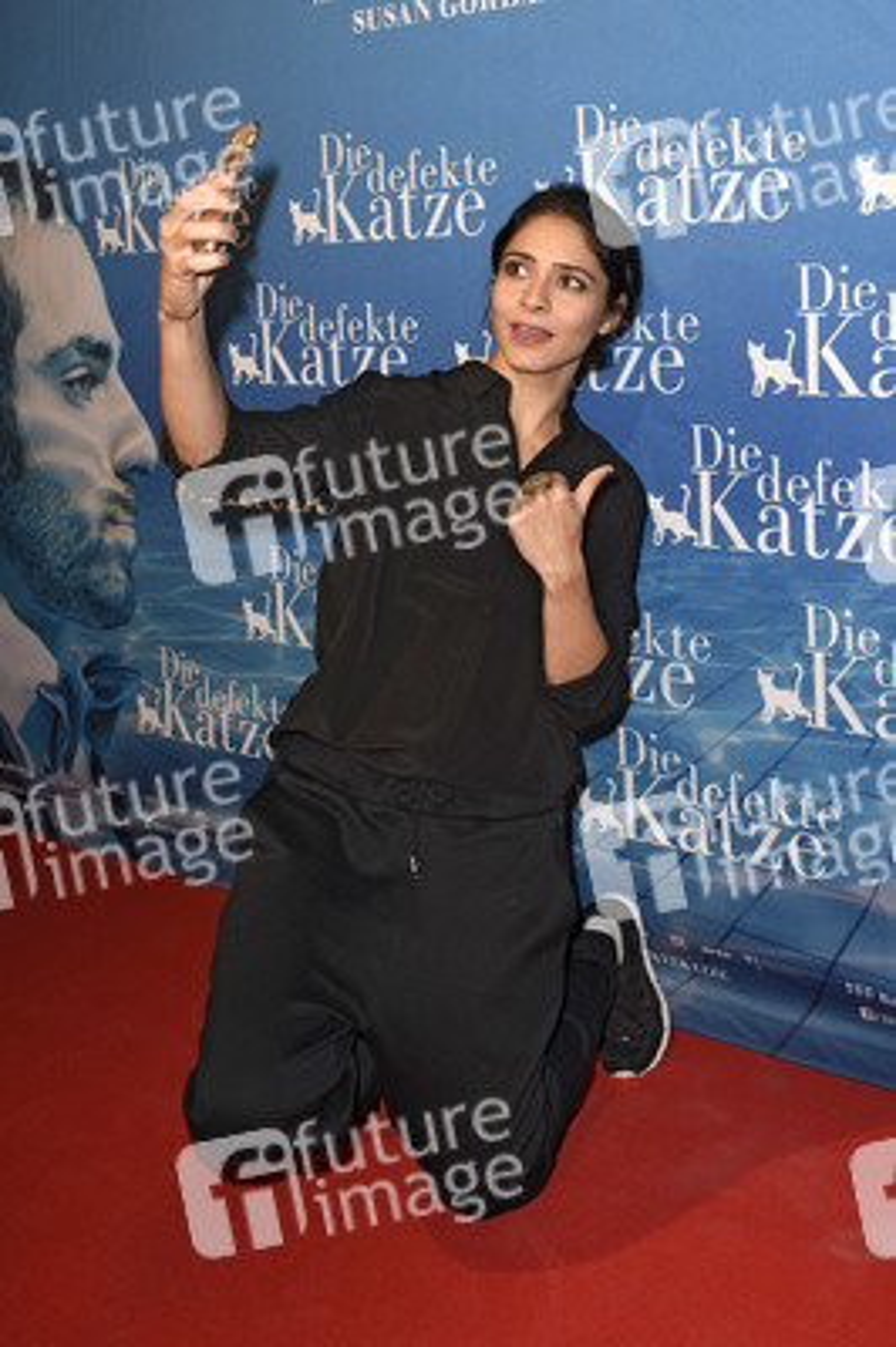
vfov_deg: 57.3
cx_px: 448
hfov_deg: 39.9
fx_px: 1234
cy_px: 674
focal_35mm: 33
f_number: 8
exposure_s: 1/160
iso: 500
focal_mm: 22
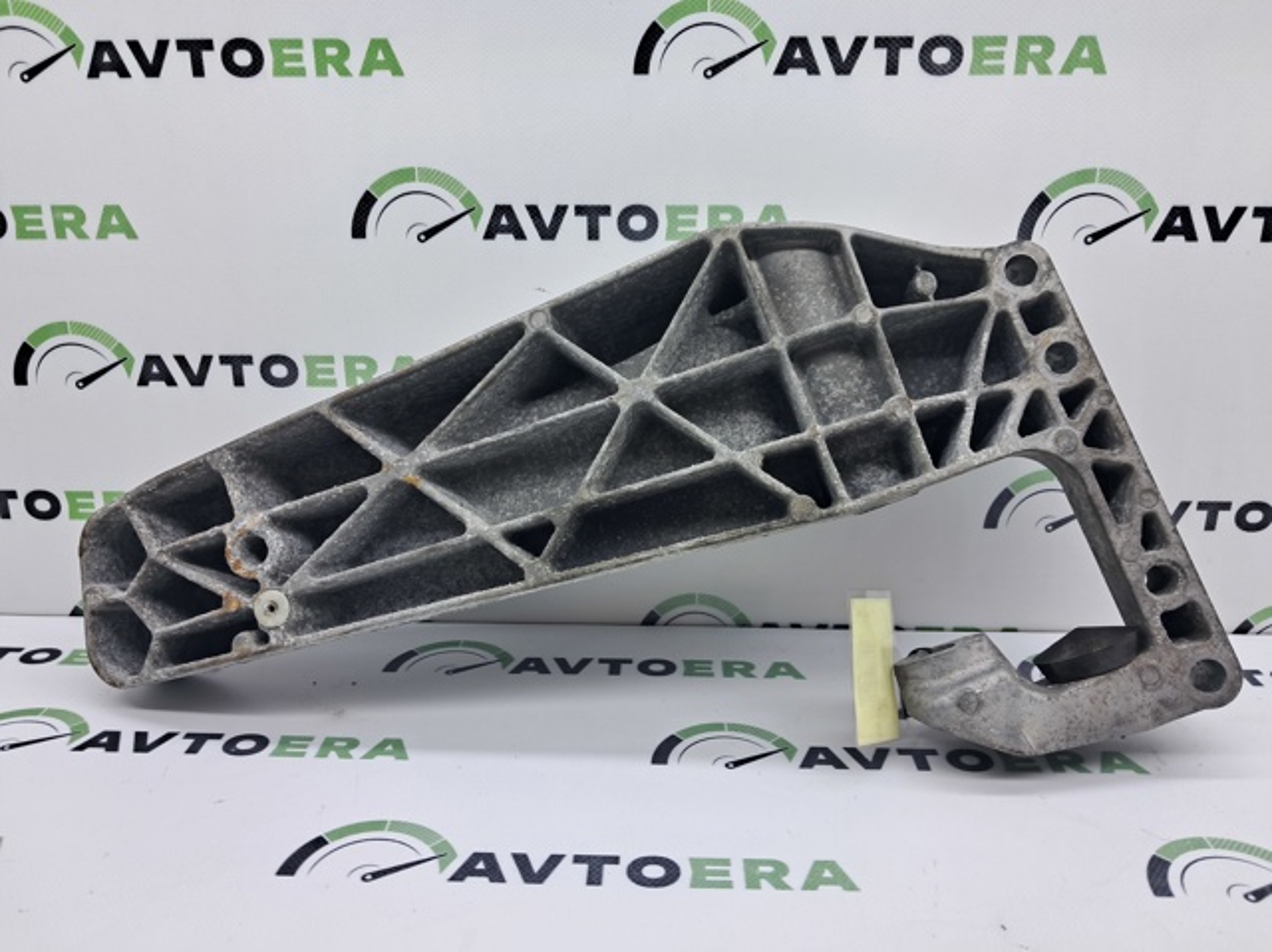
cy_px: 476
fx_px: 991
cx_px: 636
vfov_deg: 51.3
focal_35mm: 27
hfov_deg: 65.4
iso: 50
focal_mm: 4
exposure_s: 1/100
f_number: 1.8
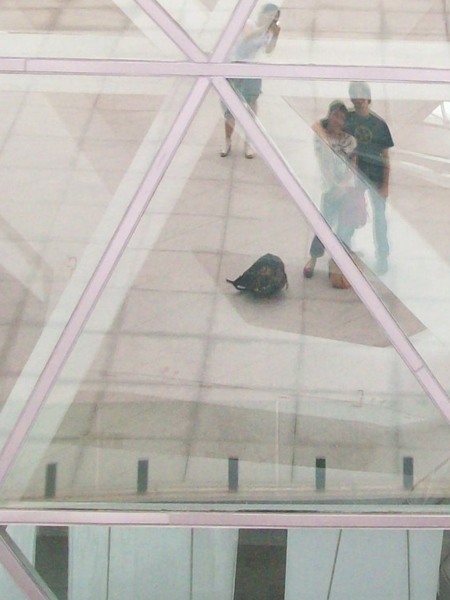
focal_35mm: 94
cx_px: 521
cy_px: 177
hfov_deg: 15.2
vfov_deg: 20.8
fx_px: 1629
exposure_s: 1/48.4
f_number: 2.8
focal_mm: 5.7
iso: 160
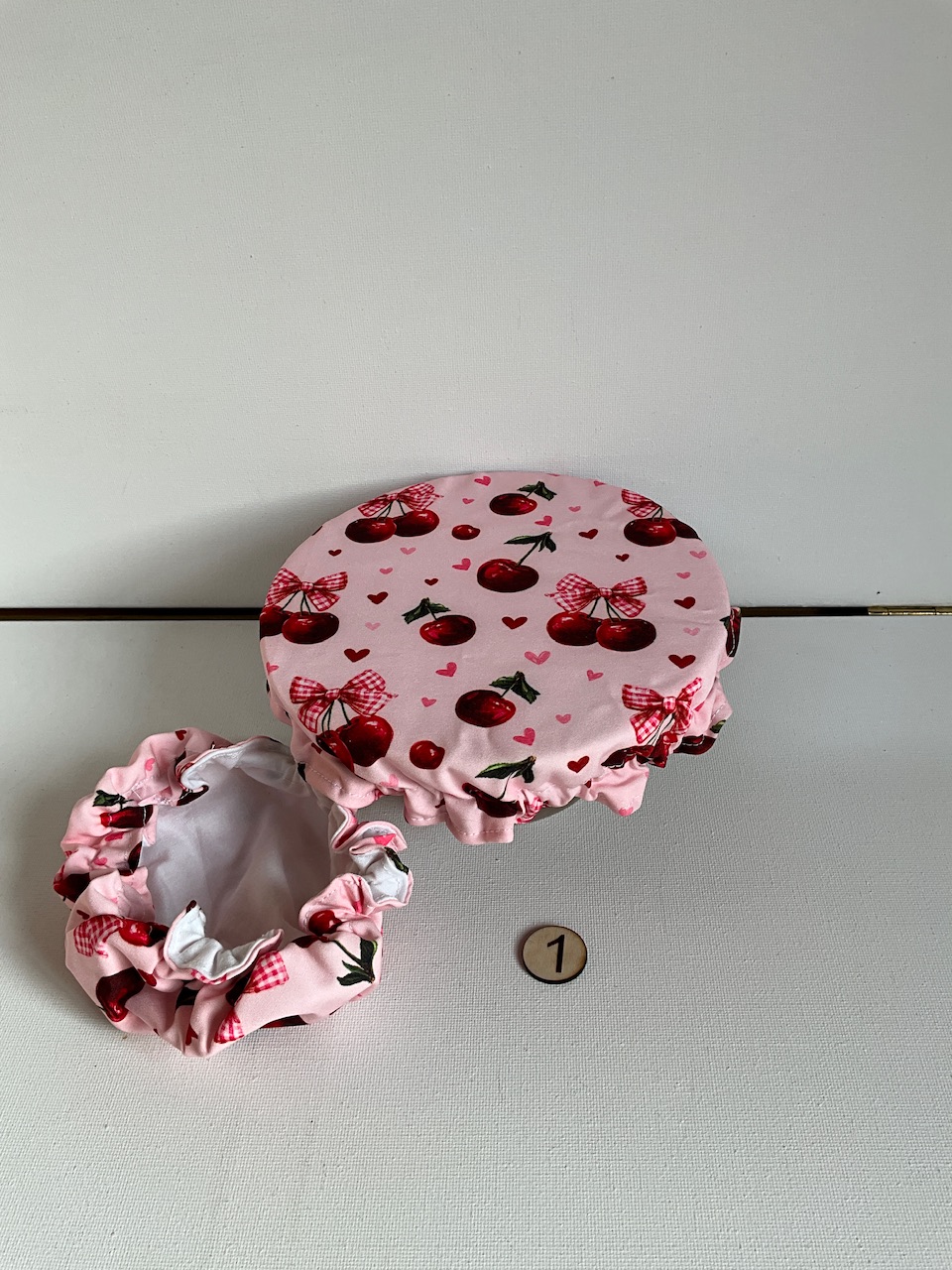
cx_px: 476
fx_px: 1063
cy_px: 635
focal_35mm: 29
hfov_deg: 48.2
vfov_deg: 61.7
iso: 16
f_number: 1.8
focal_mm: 3
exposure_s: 1/126
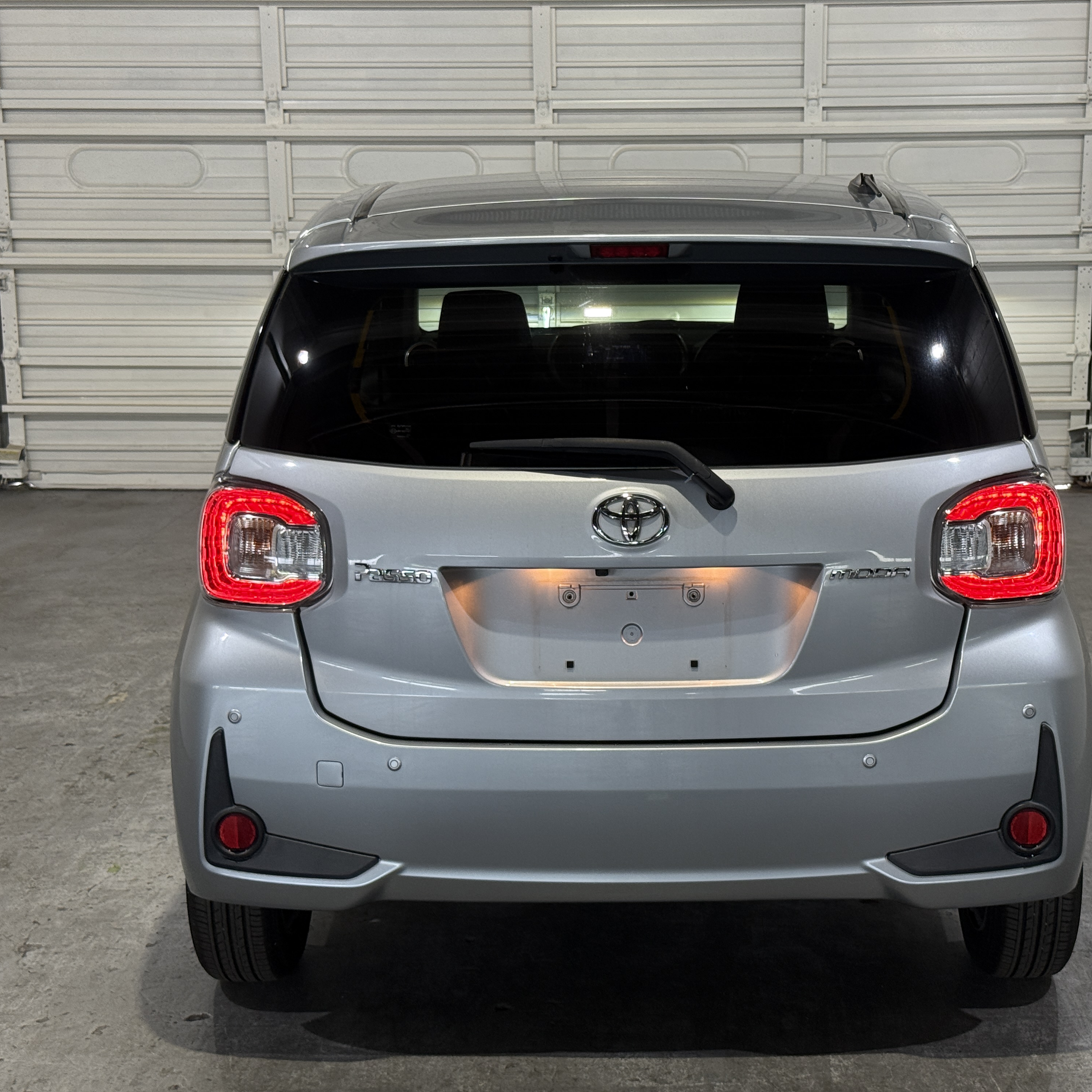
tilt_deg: -11.3
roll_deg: +0.3
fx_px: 2034
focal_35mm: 57
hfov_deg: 30.0
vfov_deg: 30.0
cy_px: 547
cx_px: 632
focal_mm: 6.76
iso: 125
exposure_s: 1/120
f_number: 1.78
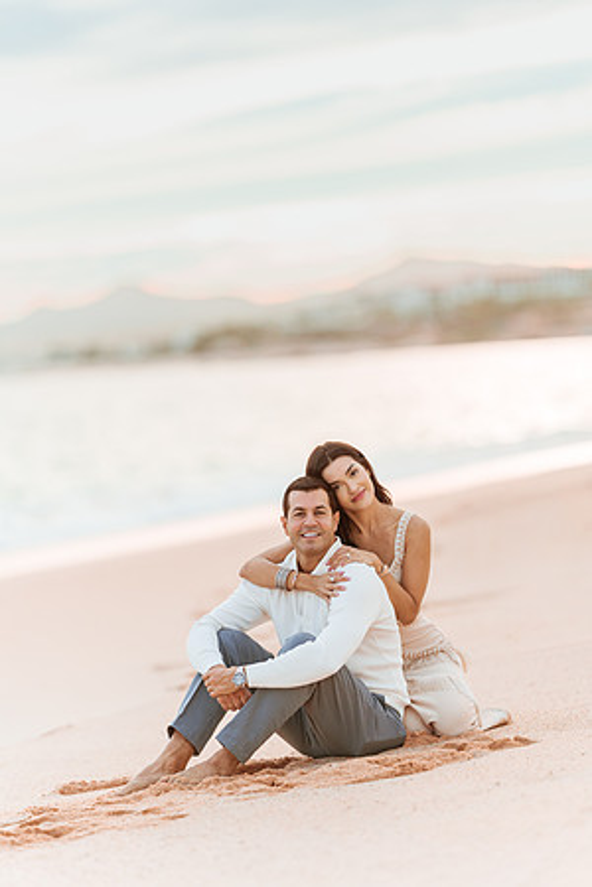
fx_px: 3330
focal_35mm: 135
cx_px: 296
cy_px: 444
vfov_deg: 15.2
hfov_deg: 10.2
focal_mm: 135
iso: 320
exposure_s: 1/5000
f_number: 1.8
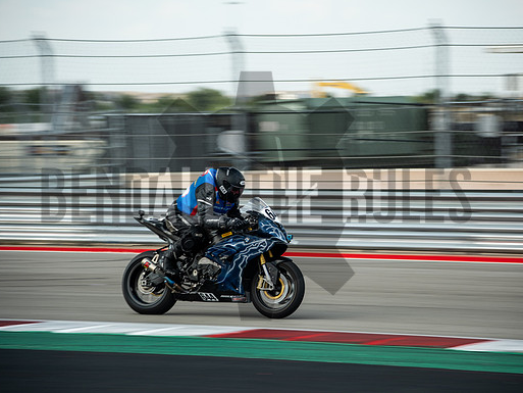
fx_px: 2463
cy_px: 196
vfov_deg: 9.1
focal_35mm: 163
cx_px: 256
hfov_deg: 12.1
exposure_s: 1/200
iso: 160
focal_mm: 100
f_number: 4.5
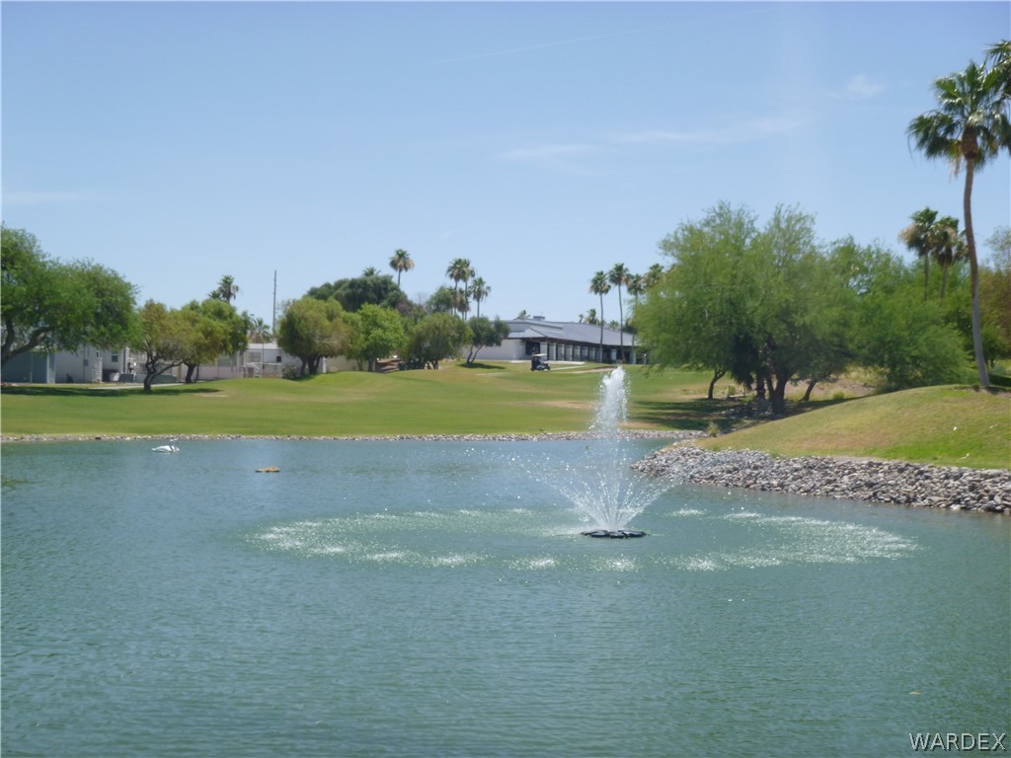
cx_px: 506
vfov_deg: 29.1
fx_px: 1460
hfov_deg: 38.2
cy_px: 379
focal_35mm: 50
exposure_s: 1/400
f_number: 4.9
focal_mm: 9
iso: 100
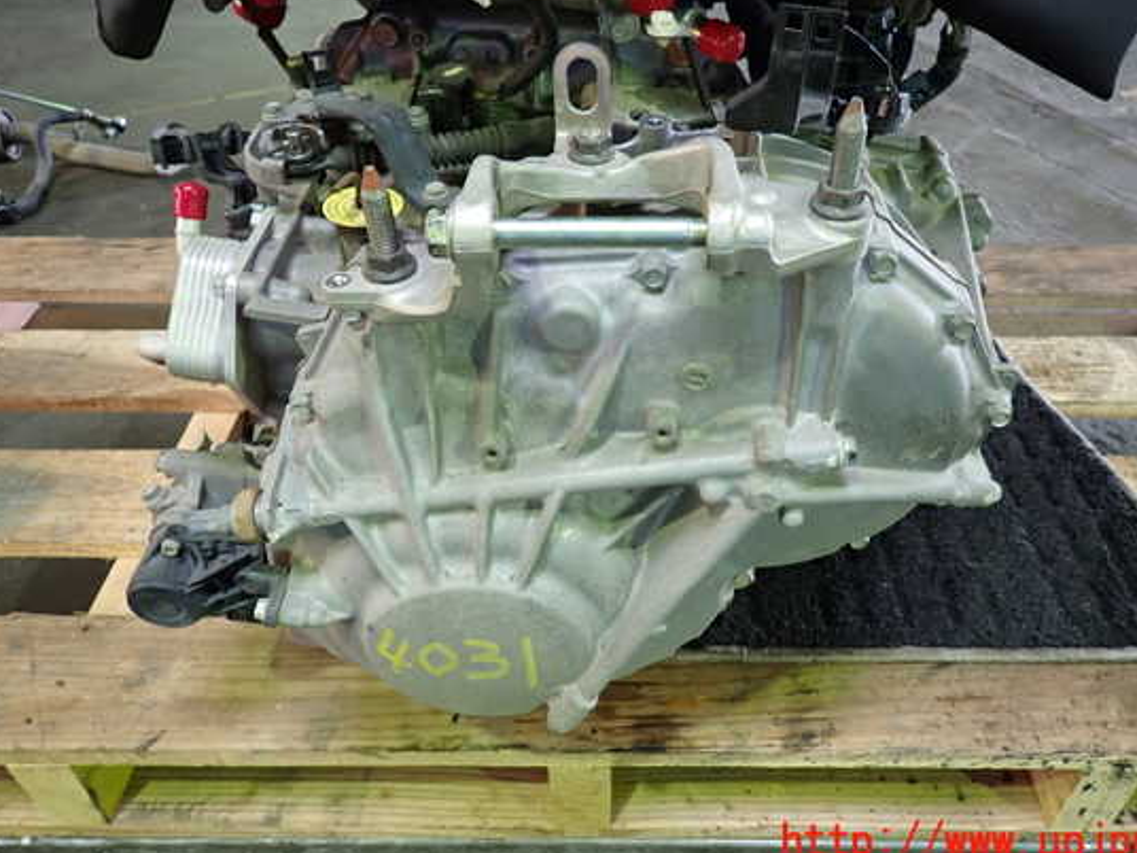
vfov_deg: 49.7
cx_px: 624
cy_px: 393
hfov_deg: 63.3
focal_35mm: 28
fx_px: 920
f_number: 2
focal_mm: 4.5
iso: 250
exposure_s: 1/30
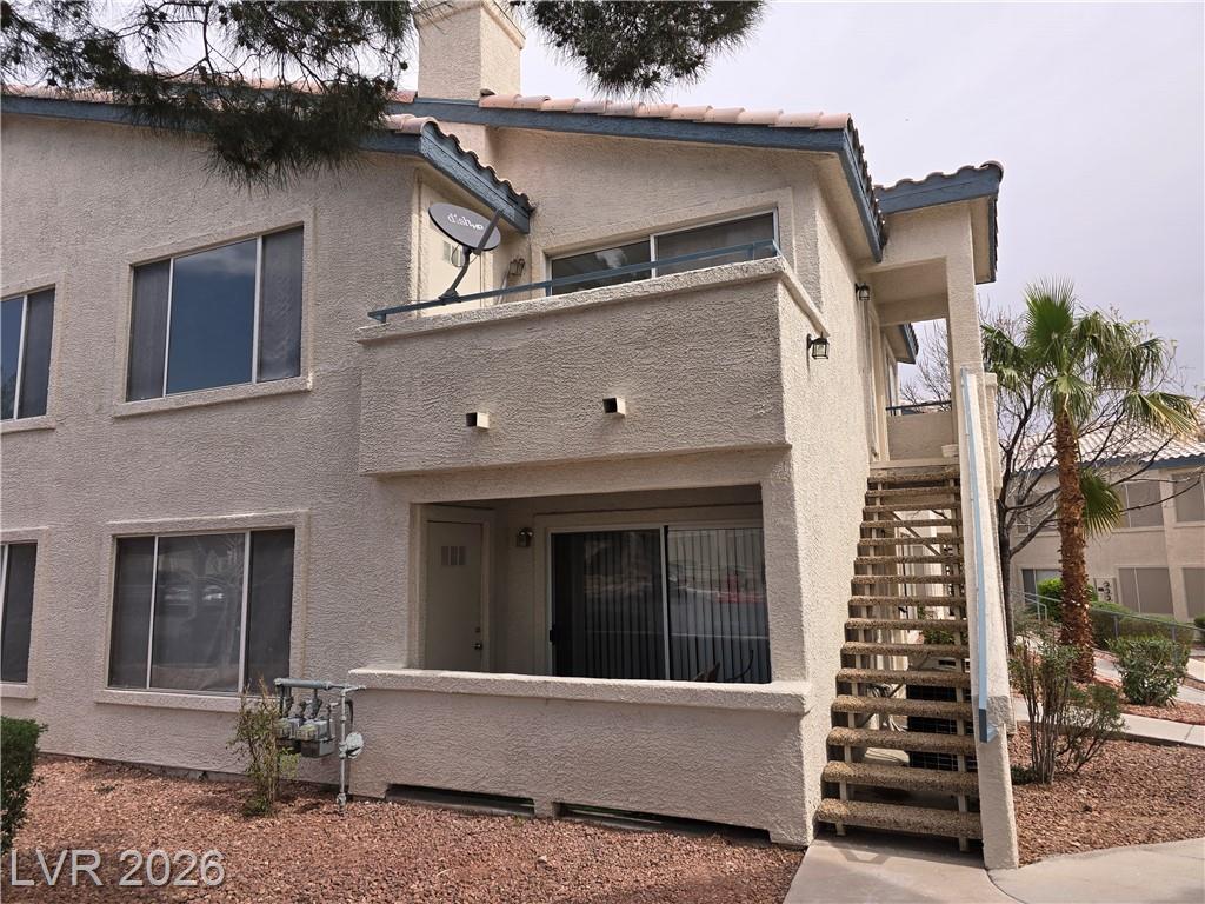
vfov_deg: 58.9
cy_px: 452
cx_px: 602
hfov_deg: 73.9
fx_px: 801
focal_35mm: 23
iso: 12
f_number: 1.7
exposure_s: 1/563
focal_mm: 6.3
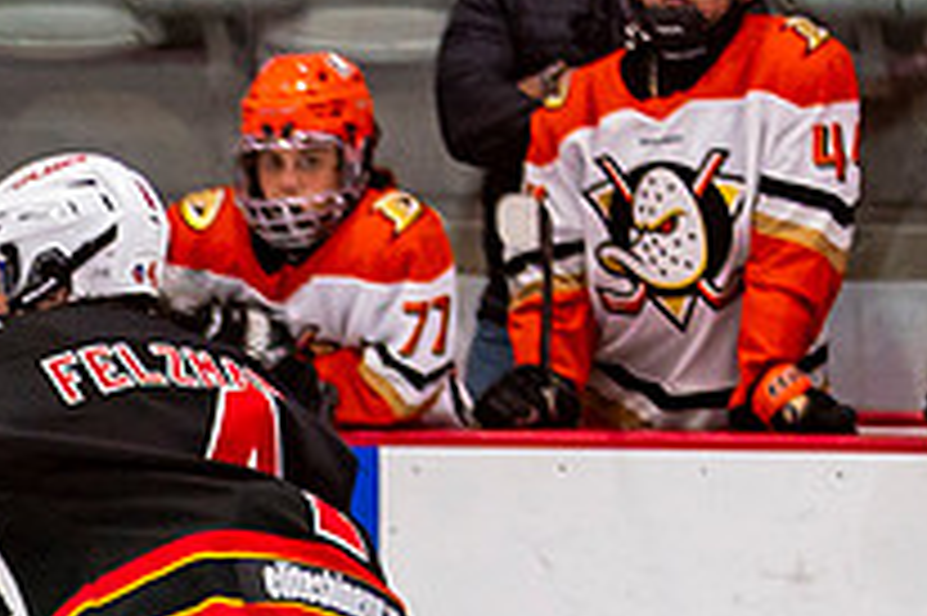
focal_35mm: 779
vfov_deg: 1.8
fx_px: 20043
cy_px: 1058
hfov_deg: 2.6
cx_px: -4
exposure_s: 1/640
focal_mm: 125
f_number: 2.8
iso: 640
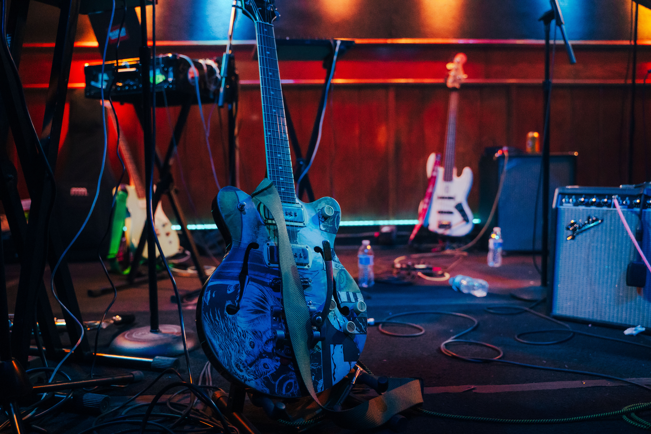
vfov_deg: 40.0
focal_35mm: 33
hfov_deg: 57.2
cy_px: 217
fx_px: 597
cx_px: 326
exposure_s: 1/40
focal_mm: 33
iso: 12800
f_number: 2.8
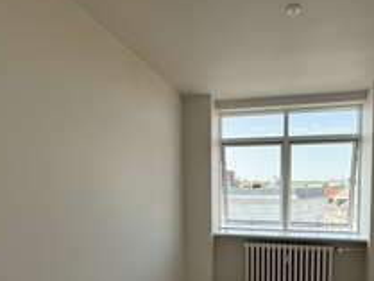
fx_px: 270
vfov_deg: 53.4
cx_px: 226
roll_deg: -0.1
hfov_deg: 68.6
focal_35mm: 25
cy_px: 197
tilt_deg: -2.5
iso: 50
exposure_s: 1/510
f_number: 2.2
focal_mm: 2.22
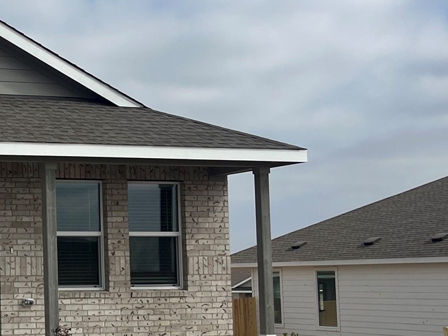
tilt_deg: +5.5
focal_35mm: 79
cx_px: -104
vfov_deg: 18.7
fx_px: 1023
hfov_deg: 22.6
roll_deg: +0.6
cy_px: 197
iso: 50
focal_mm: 5.1
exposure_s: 1/6494
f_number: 1.6
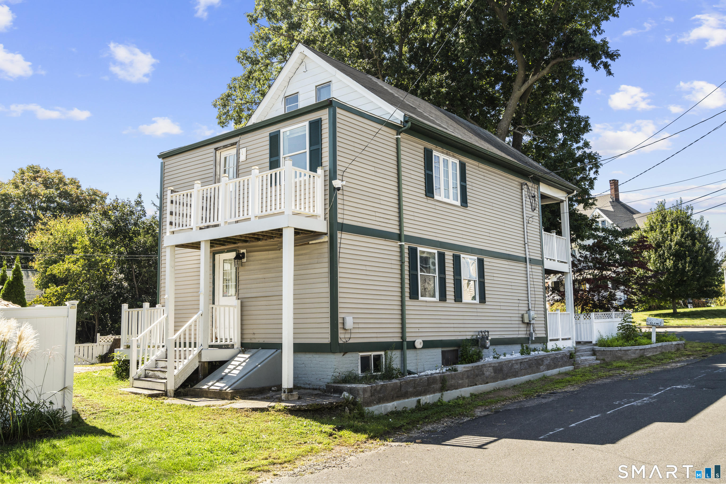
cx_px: 363
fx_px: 645
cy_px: 242
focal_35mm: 32
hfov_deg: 58.7
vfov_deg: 41.1
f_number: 9
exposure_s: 1/25
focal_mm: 32
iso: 200
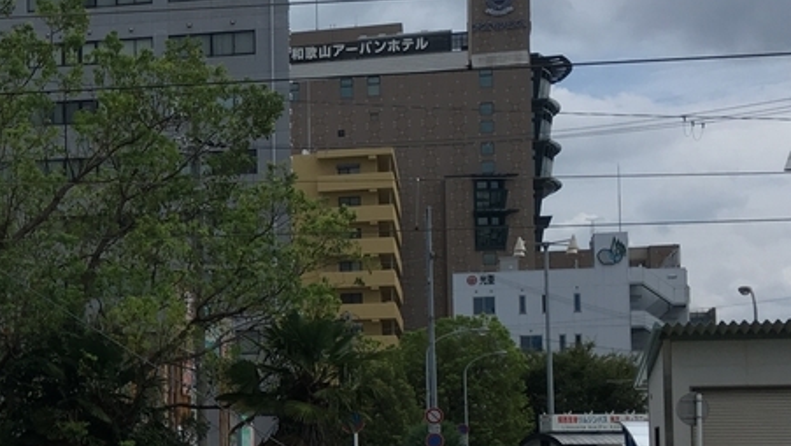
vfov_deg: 14.3
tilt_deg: +2.8
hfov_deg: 23.1
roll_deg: +0.8
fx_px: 1762
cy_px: 374
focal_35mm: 84
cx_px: -170
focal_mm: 4.15
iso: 25
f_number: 2.2
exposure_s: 1/1748
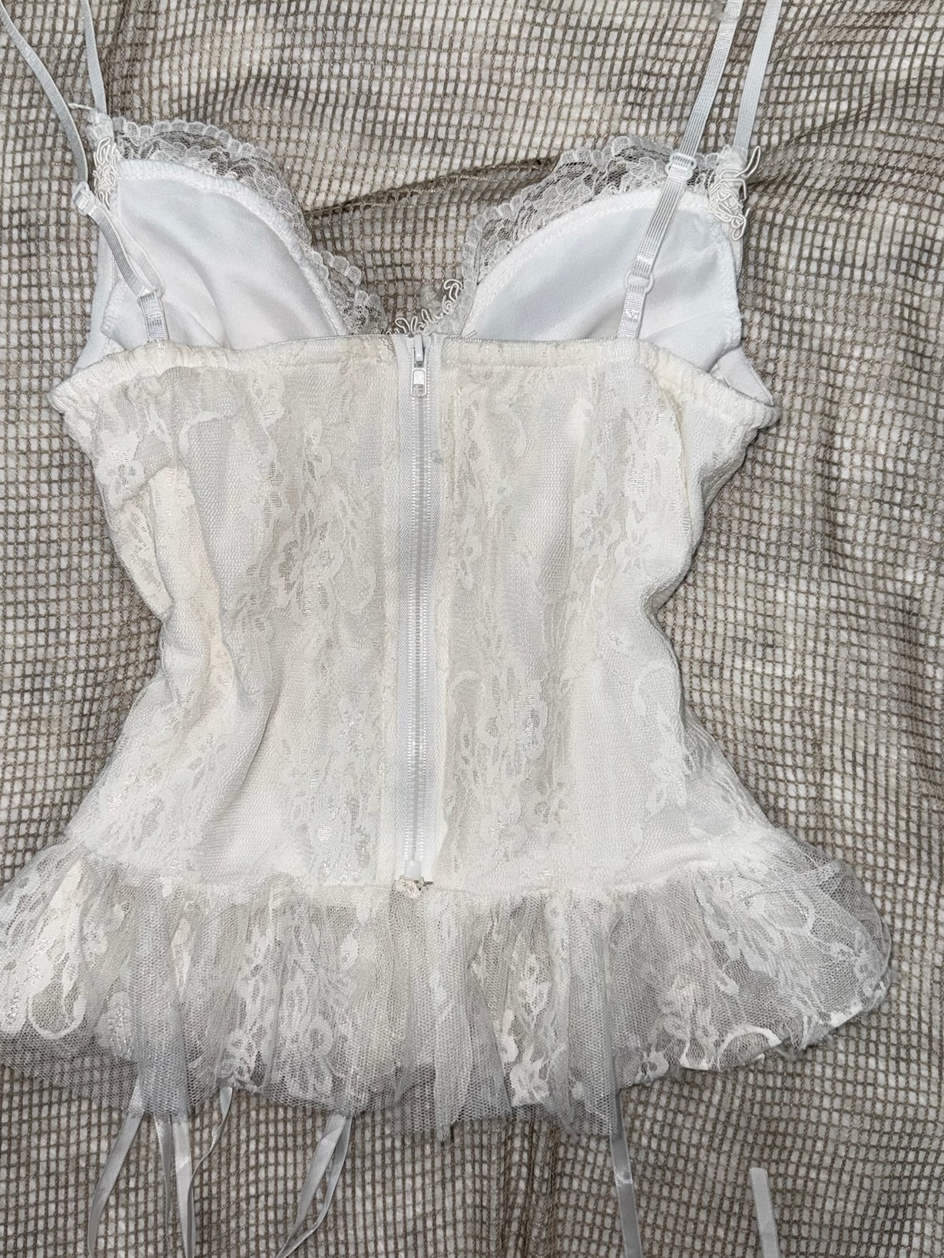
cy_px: 579
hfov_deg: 46.7
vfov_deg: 59.9
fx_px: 1091
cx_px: 424
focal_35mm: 30
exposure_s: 1/70
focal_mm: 6.76
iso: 50
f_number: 1.78
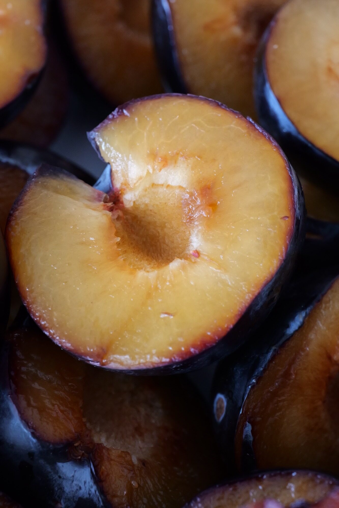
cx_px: 170
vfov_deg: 19.5
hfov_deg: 13.0
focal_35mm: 105
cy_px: 254
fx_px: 1483
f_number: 10
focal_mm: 105
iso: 10000
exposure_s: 1/50
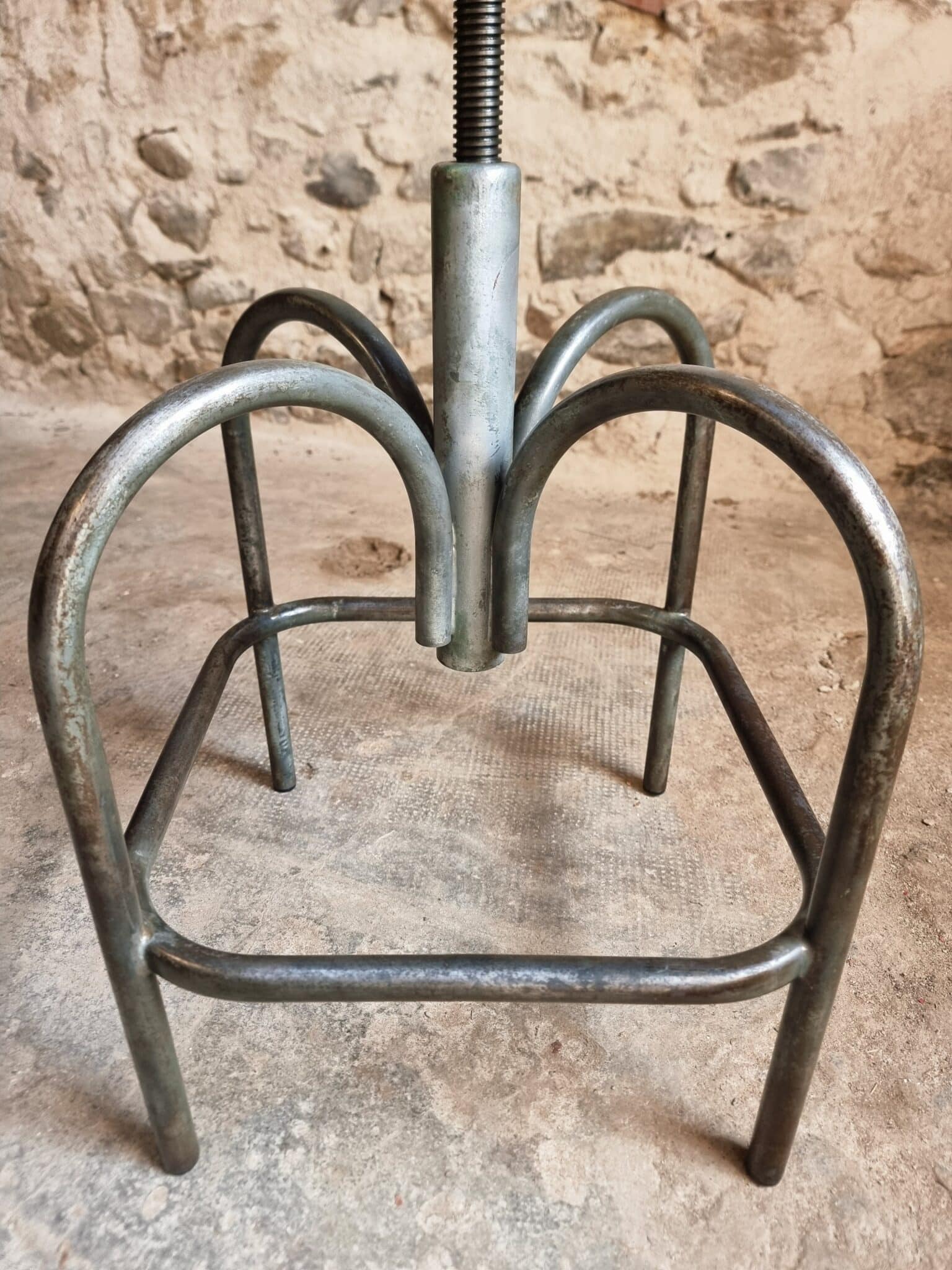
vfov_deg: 71.6
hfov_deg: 56.8
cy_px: 635
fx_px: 880
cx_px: 476
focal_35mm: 24
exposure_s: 1/50
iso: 320
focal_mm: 6.7
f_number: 1.8
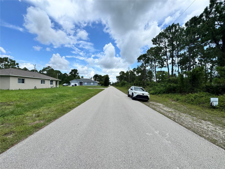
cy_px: 84
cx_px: 112
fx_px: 91
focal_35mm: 14
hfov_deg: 102.1
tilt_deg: +0.4
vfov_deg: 85.7
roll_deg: -1.4
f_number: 2.2
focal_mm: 2.22
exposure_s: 1/1976
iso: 50
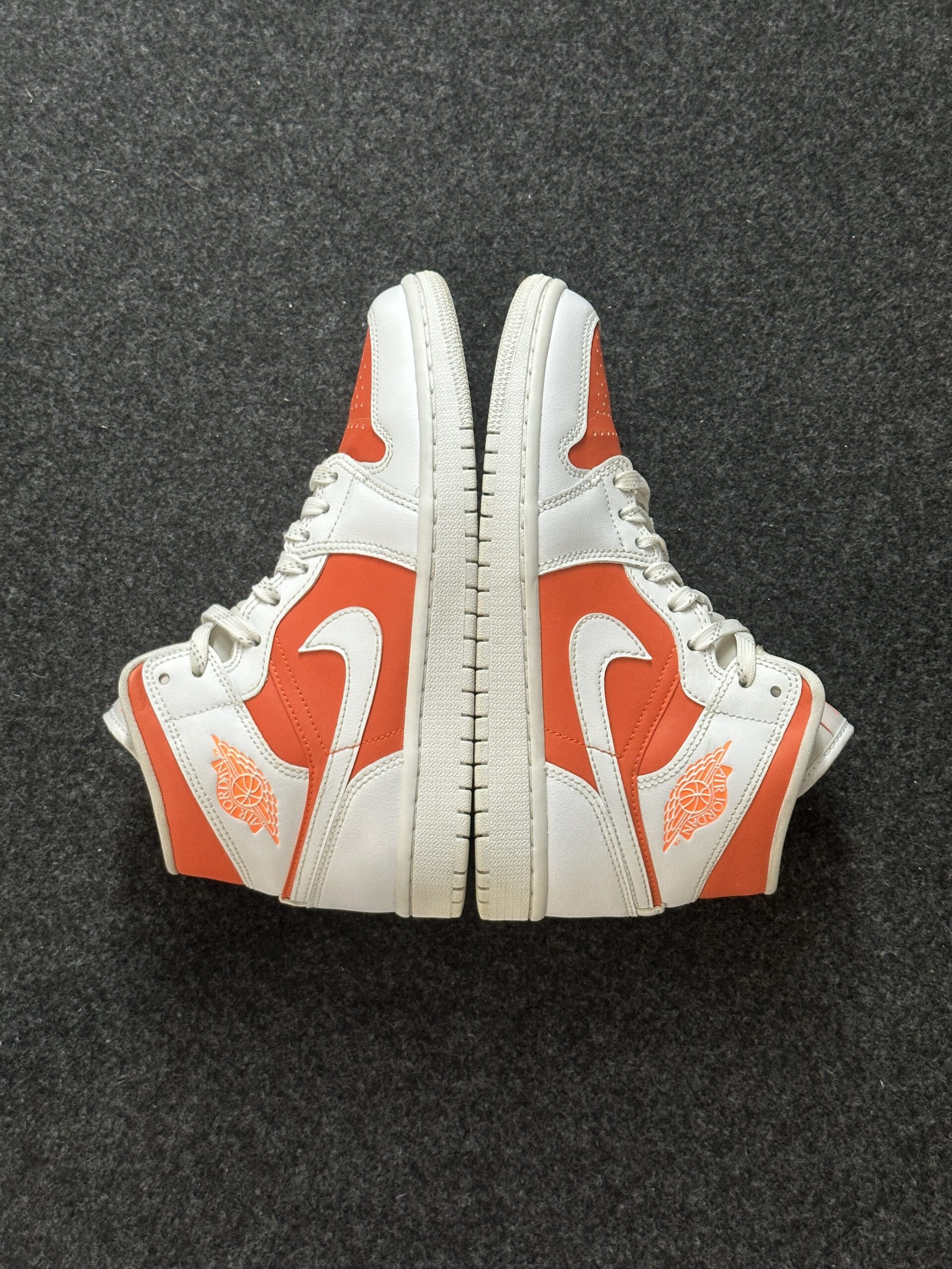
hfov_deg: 30.3
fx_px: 1760
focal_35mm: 48
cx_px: 476
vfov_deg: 39.7
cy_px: 634
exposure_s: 1/34
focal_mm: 6.86
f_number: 1.78
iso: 200
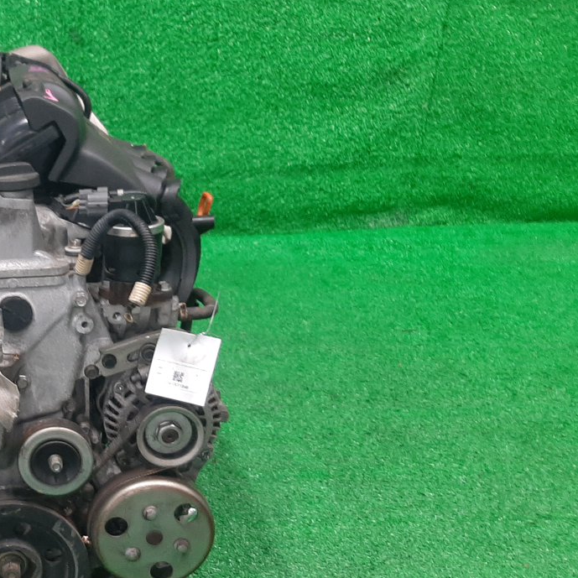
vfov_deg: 35.3
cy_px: 337
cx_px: -21
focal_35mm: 48
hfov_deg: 32.1
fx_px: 907
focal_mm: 3.93
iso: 141
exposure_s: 1/50
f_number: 1.7
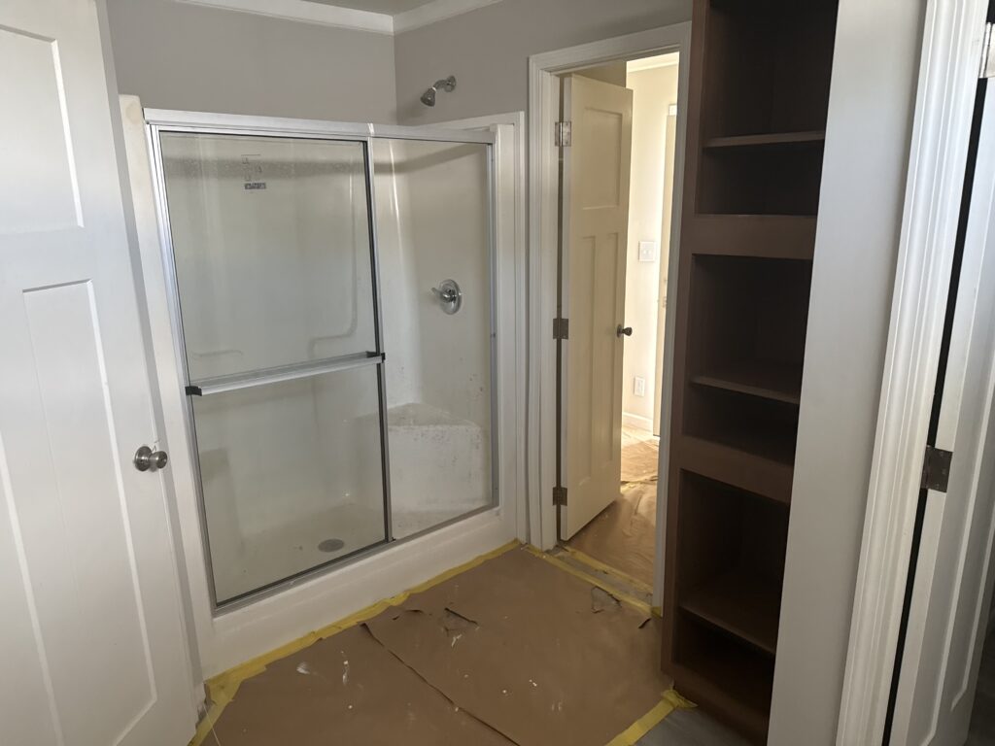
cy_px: 373
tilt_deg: -13.8
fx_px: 690
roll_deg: +0.4
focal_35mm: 24
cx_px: 498
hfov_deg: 71.6
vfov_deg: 56.8
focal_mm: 6.76
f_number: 1.78
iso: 400
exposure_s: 1/60
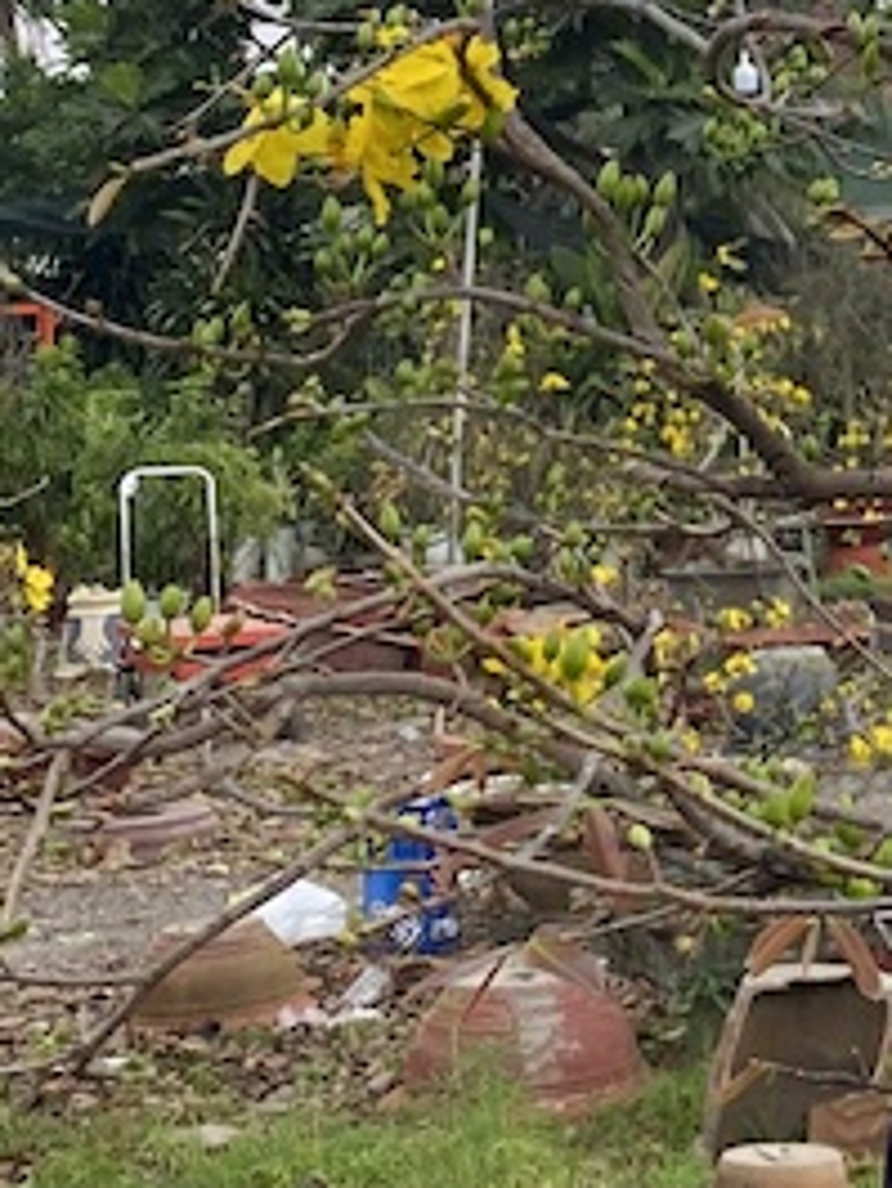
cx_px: 1237
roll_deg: +2.0
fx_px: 3399
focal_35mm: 99
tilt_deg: +5.9
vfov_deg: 19.3
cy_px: 27
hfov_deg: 14.2
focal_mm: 4.25
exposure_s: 1/2028
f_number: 1.8
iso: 32
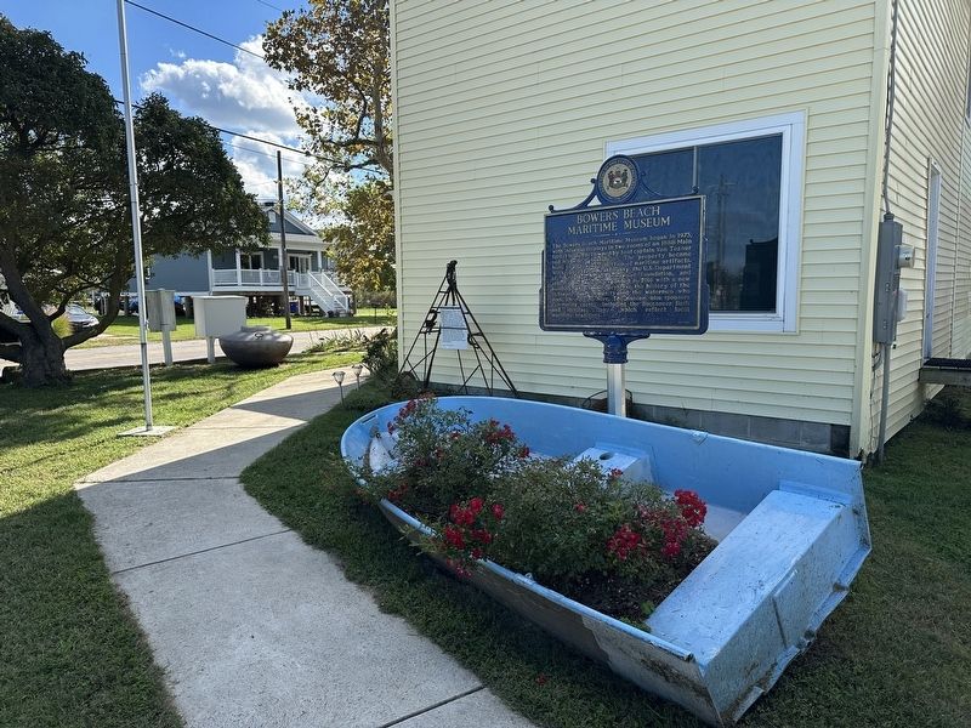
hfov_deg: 71.6
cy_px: 364
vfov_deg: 56.8
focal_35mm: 24
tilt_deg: -6.3
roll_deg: +0.3
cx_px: 486
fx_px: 673
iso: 80
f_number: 1.78
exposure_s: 1/1988
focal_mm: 6.86
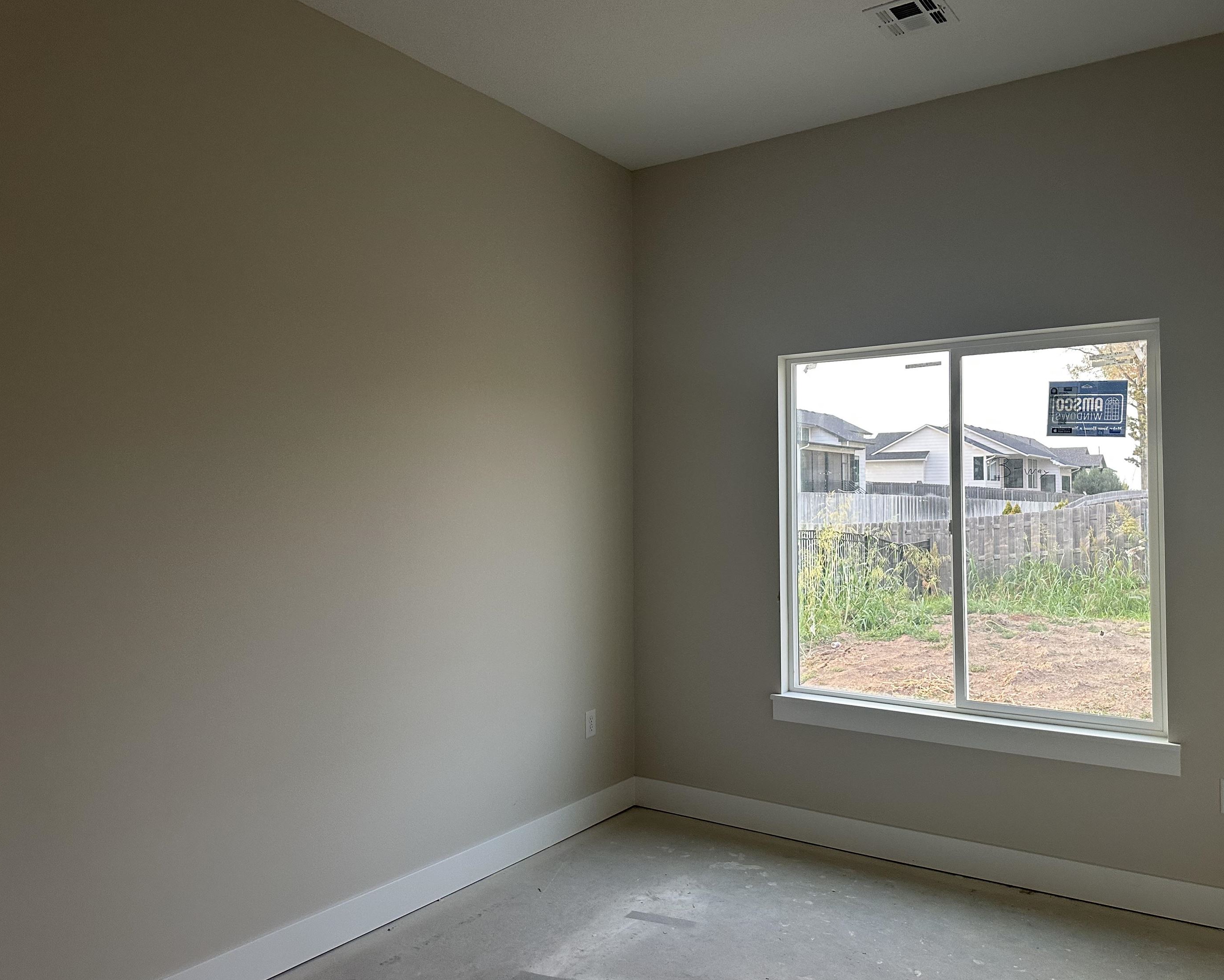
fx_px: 942
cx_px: 667
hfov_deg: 65.9
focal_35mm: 26
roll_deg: -0.2
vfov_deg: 54.9
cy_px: 481
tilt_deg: +1.2
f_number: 1.78
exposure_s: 1/88
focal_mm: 6.86
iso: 250
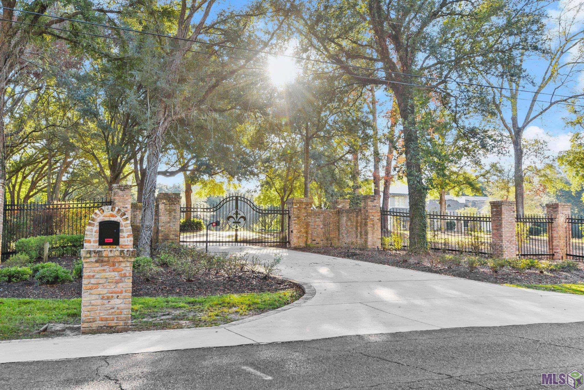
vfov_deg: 37.9
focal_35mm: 35
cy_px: 195
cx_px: 292
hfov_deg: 54.4
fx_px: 568
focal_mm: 35
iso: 640
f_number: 8
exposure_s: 1/250
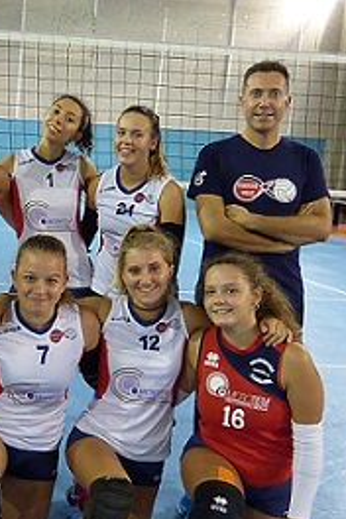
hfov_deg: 24.1
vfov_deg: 38.1
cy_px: 293
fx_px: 750
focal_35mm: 52
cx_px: -45
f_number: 3
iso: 1600
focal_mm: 5.9
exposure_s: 1/30
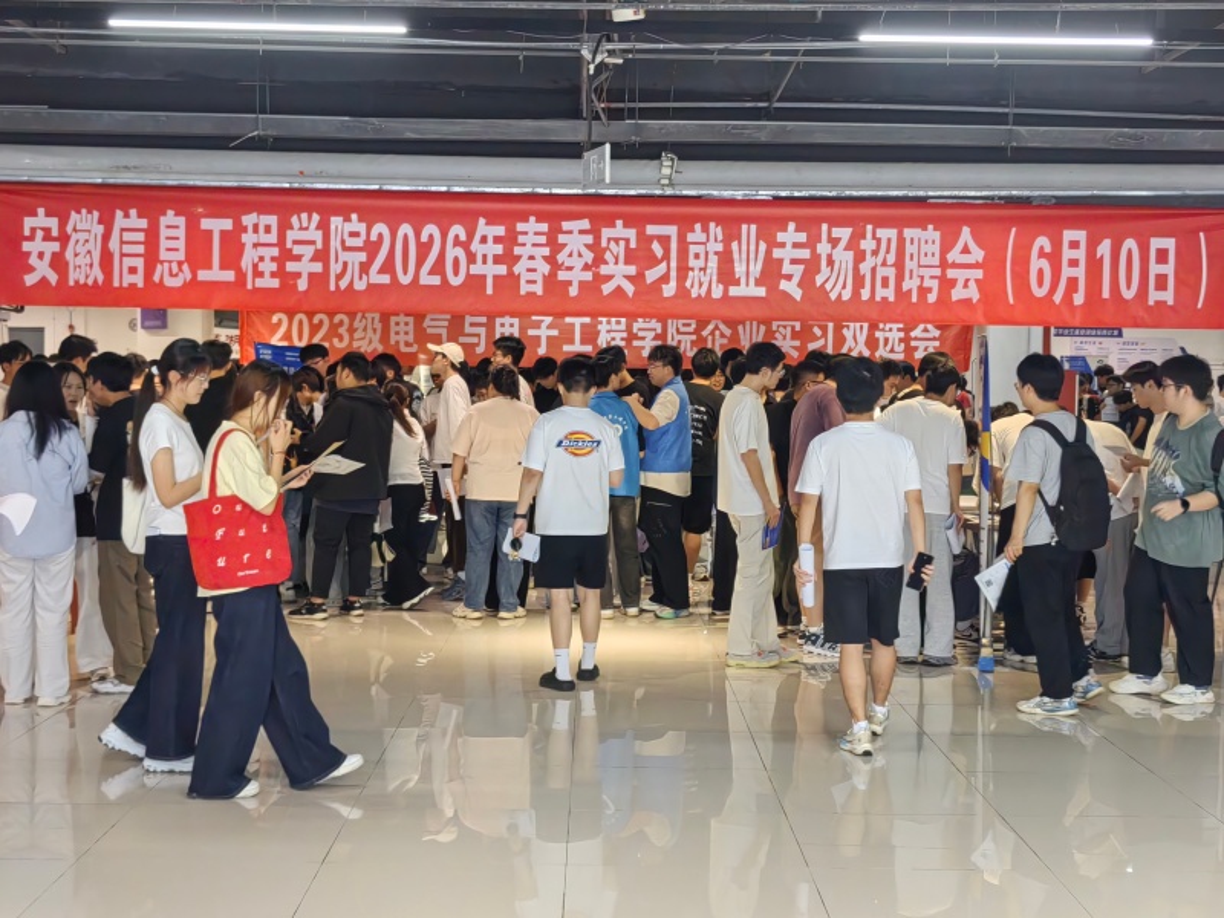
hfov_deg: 35.5
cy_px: 459
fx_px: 1909
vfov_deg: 27.0
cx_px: 612
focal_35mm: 54
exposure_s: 1/99
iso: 100
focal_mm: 5.52
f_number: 1.9
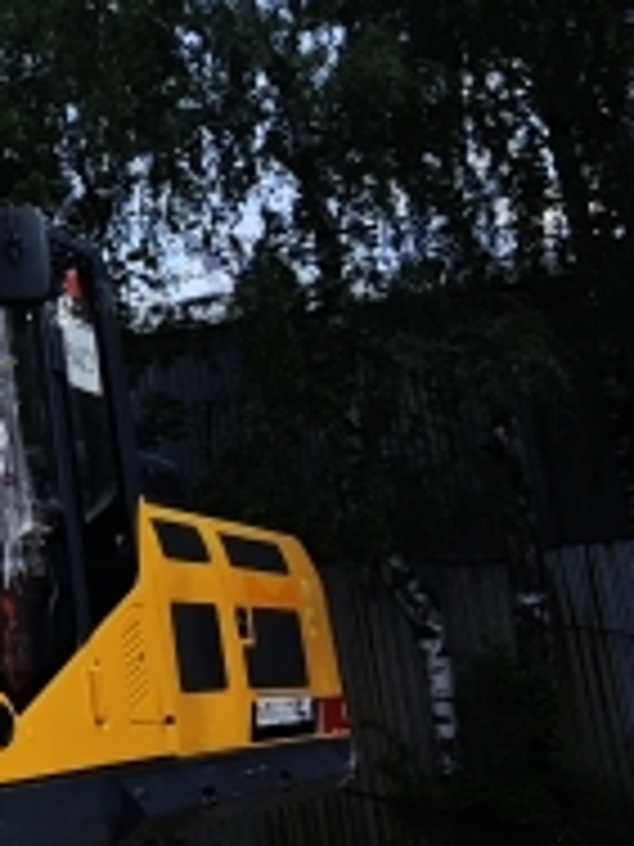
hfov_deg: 16.4
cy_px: 108
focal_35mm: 76
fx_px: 1856
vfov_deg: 25.0
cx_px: -497
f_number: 2.2
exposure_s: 1/462
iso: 50
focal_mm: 2.16
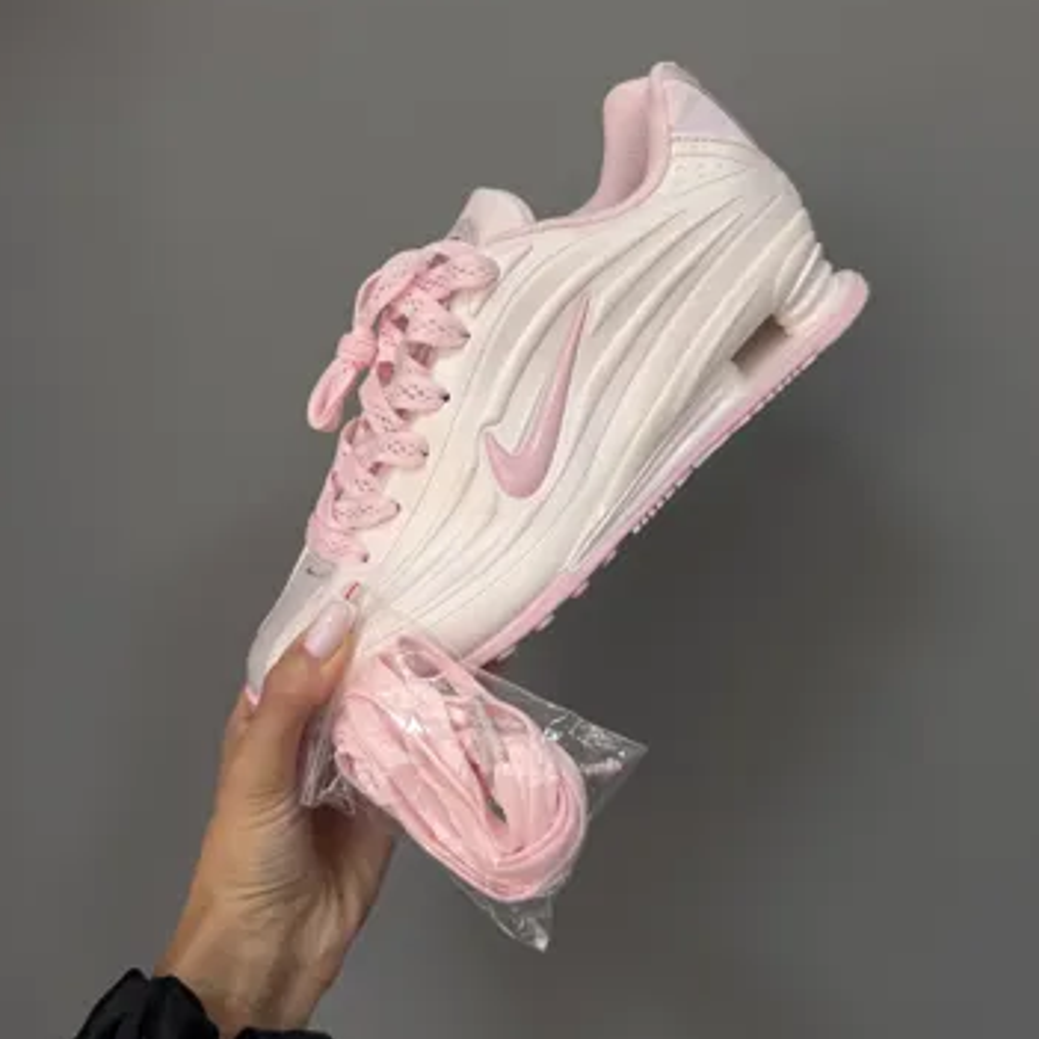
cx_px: 521
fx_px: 985
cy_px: 527
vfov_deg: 55.6
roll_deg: -1.2
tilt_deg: -6.7
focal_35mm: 29
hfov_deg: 55.6
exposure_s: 1/121
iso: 100
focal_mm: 6.76
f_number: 1.78
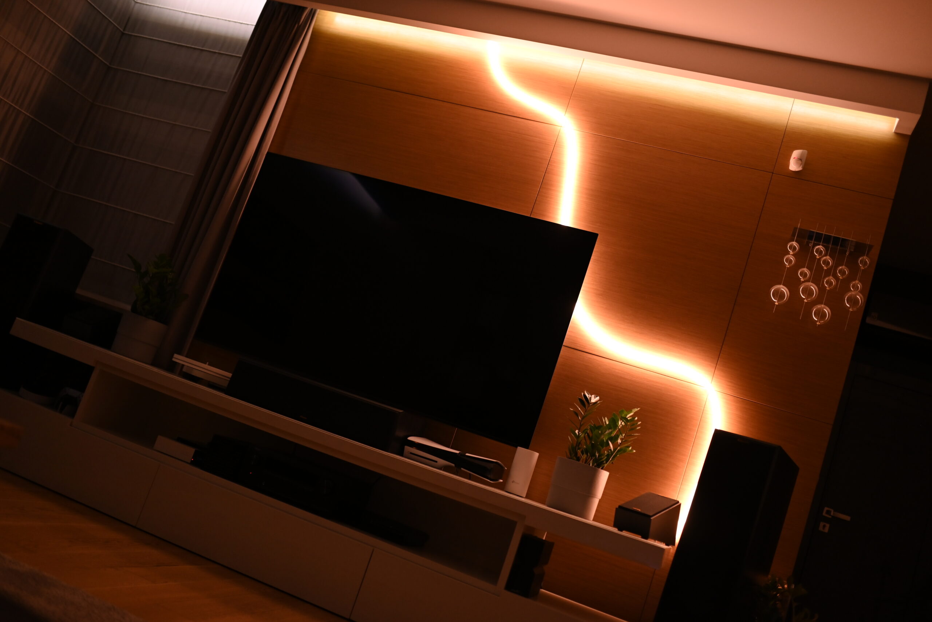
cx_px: 466
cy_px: 311
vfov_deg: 37.9
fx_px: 906
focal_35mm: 35
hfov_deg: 54.4
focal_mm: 35
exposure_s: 1/320
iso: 800
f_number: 1.4
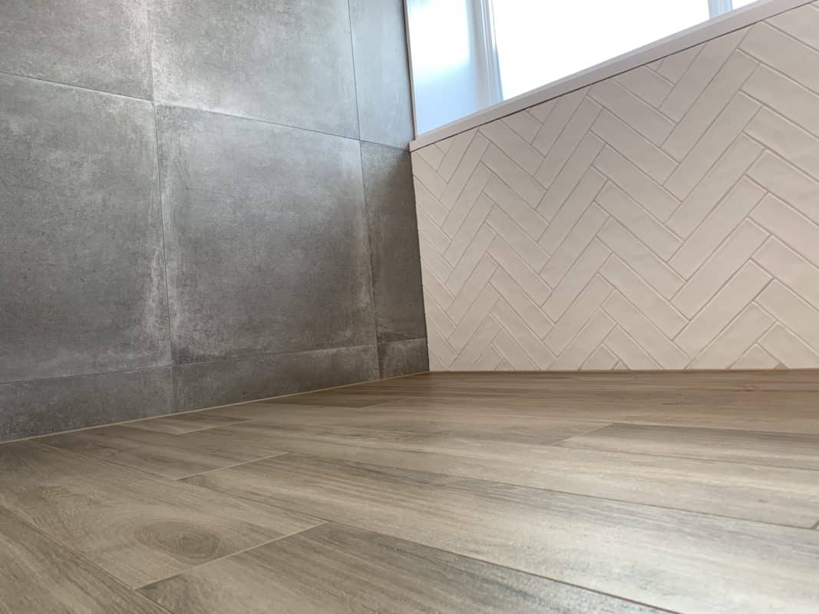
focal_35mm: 26
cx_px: 410
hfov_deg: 67.3
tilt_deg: +2.9
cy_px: 307
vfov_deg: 53.1
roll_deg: +4.6
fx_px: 615
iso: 25
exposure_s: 1/100
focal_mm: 4.25
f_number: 1.8
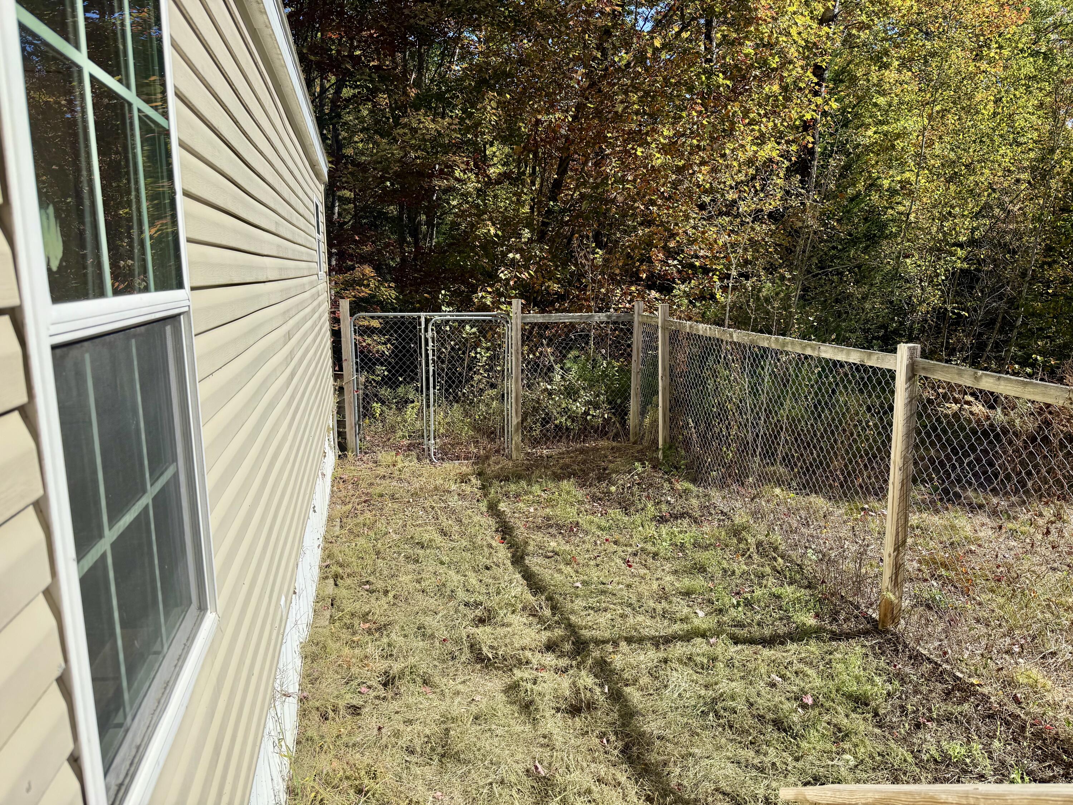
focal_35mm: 24
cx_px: 536
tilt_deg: -10.0
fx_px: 744
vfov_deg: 56.8
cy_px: 402
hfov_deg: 71.6
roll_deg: +0.2
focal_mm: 6.76
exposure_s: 1/3953
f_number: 1.78
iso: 80
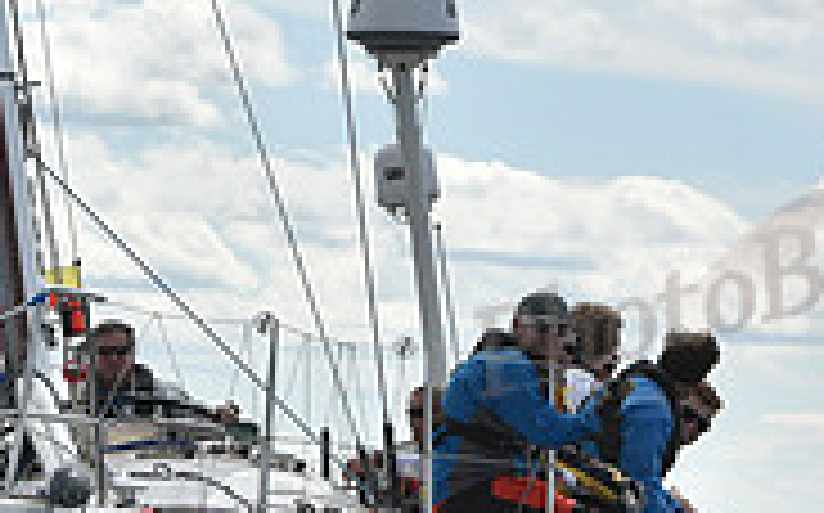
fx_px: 8862
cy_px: 578
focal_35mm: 395
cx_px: 243
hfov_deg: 5.3
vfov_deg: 3.3
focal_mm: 122
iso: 320
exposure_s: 1/1000
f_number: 9
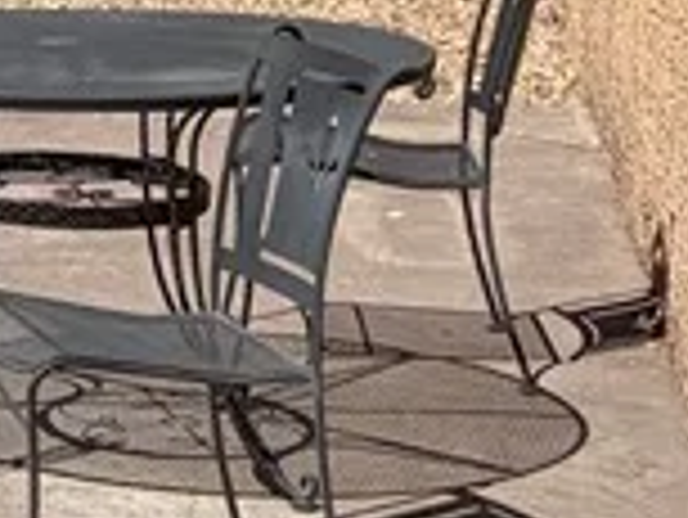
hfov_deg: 10.1
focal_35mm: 174
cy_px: -122
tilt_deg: -5.4
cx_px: -877
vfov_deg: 8.4
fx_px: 3461
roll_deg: +1.8
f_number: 1.6
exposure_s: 1/7813
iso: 64
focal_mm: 5.96
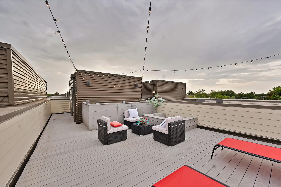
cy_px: 99
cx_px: 151
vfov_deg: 85.4
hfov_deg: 108.1
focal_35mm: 13
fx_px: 101
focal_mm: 12
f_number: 9
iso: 640
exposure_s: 1/30
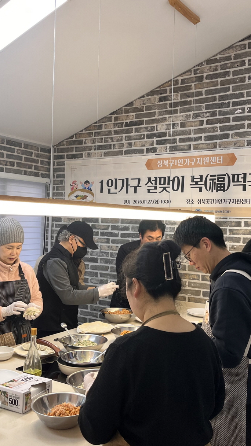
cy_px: 223
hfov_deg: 31.2
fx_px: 450
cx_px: 121
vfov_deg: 52.8
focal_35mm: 38
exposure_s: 1/120
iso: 80
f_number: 1.6
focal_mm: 5.1
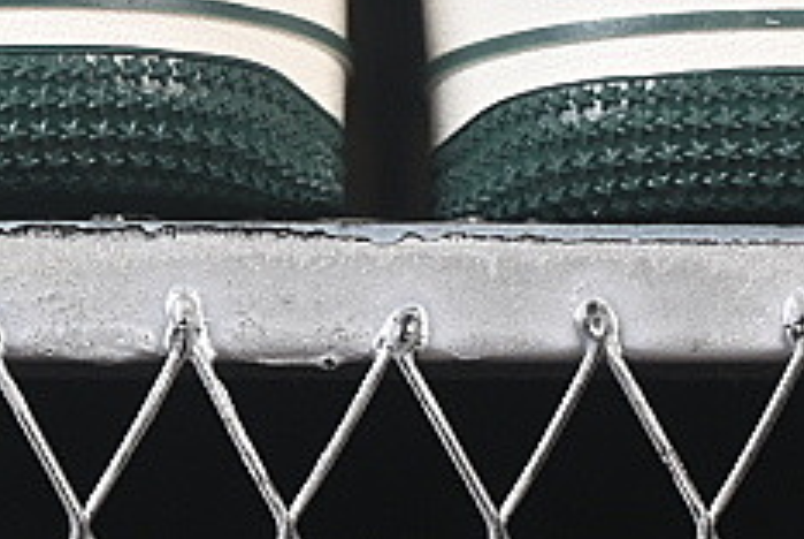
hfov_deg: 5.9
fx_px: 7759
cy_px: -553
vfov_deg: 3.9
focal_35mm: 347
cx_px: 424
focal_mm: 50
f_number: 6.3
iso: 160
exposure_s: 1/80
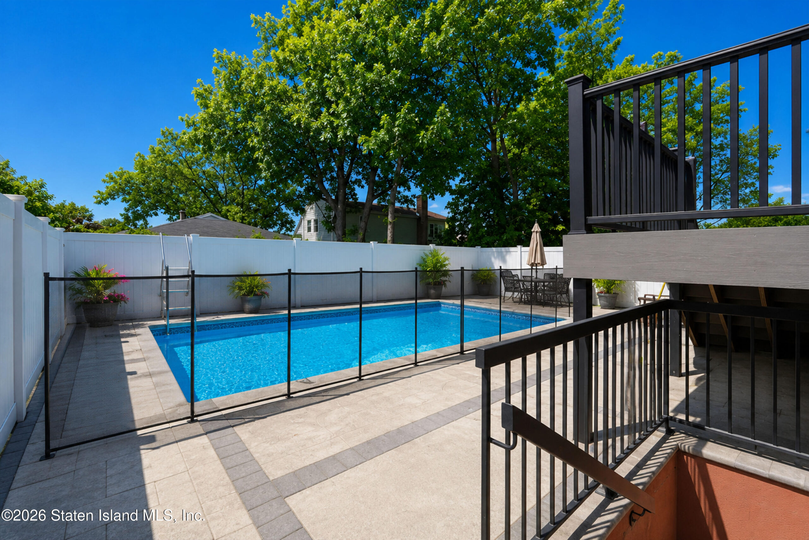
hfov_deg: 96.7
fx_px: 360
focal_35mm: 16
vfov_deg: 73.8
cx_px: 404
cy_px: 270
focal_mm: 16
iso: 100
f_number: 8
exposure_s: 1/125
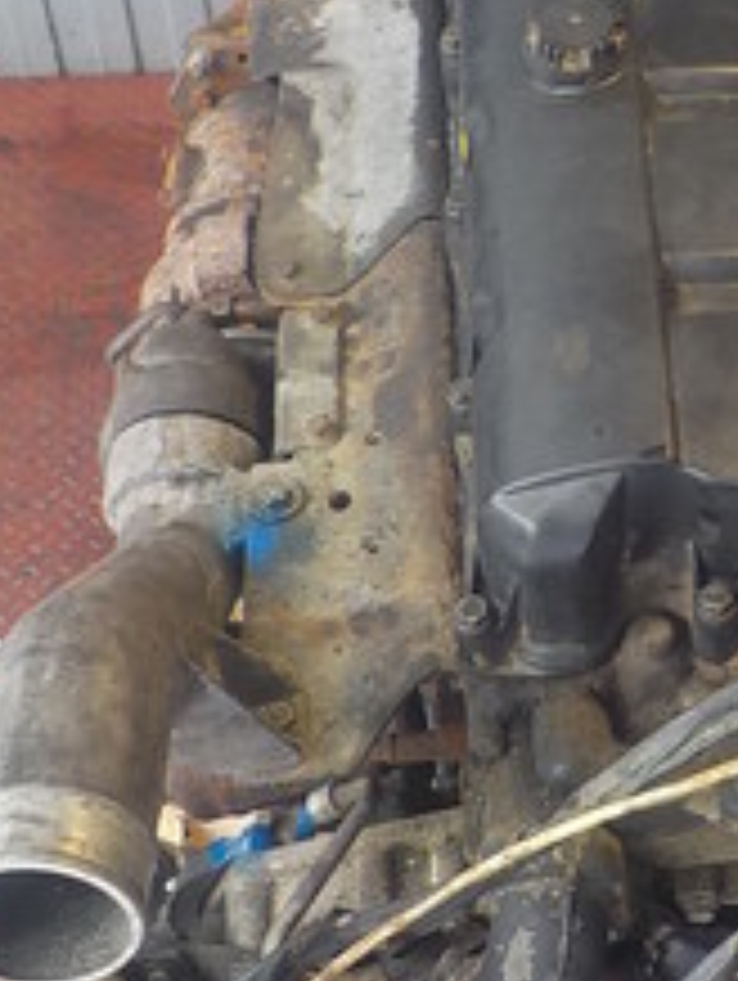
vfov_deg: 29.4
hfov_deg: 21.8
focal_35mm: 66
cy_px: 477
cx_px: 675
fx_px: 1872
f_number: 3.3
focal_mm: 4.1
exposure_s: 1/30
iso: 140
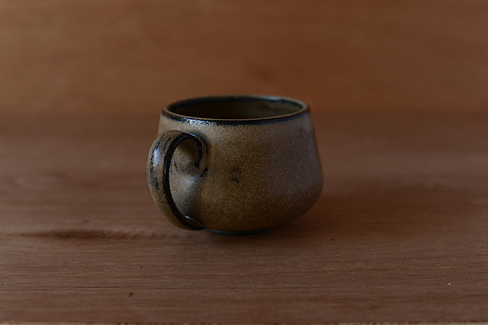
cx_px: 263
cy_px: 177
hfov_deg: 34.5
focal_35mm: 58
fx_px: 786
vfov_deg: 23.4
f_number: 3.5
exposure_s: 1/100
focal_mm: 50
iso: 500
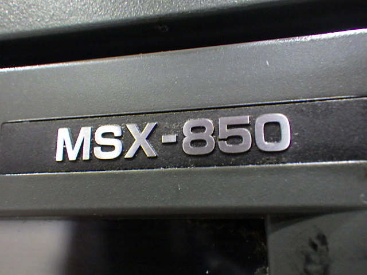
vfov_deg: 41.8
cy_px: 138
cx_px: 184
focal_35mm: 34
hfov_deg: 54.0
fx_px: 360
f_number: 3.8
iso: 1600
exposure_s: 1/20
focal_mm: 6.1
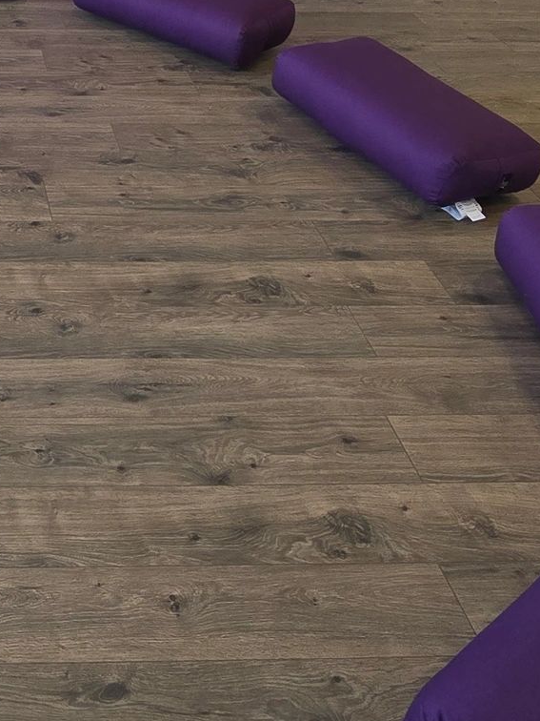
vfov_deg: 42.0
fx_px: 915
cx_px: -45
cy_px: 210
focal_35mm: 44
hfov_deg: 29.8
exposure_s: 1/120
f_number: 2.2
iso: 80
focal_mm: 2.2
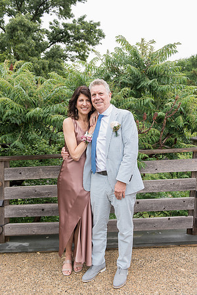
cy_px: 148
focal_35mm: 32
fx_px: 263
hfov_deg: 41.1
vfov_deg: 58.7
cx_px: 98
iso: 640
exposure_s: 1/500
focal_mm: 32
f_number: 4.5
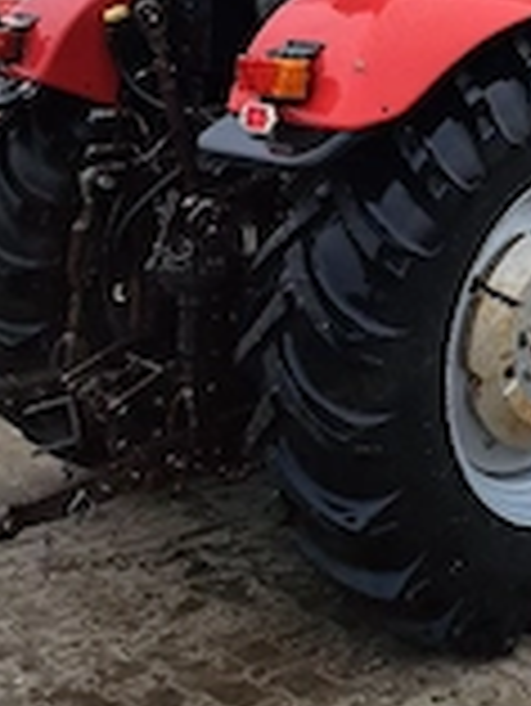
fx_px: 1246
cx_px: 554
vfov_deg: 29.8
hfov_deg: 22.9
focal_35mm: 61
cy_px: 22
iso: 50
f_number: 1.8
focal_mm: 5.23
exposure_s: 1/476
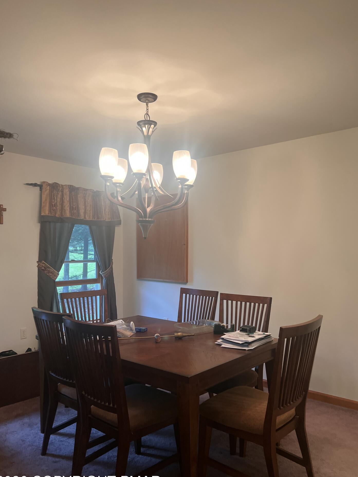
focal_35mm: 28
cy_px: 248
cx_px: 176
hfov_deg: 49.7
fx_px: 386
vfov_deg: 63.4
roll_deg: -0.5
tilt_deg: +0.9
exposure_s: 1/120
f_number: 1.5
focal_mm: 5.7
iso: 125
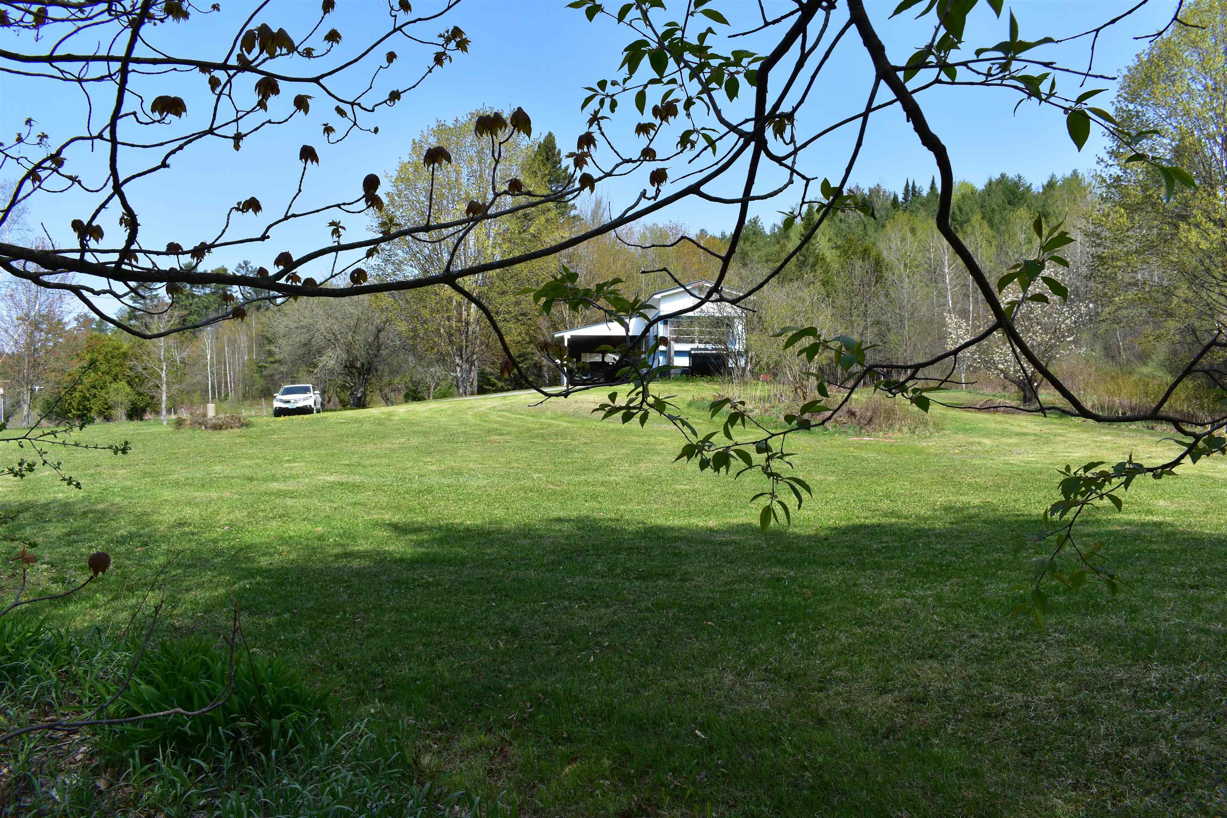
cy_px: 409
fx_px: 920
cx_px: 614
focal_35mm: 27
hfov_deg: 67.4
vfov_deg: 47.9
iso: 400
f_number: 11
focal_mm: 18
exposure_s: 1/400
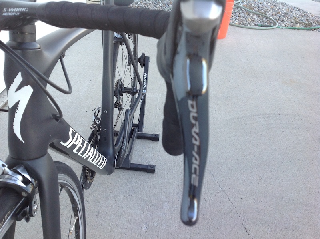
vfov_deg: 40.6
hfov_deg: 52.7
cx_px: 160
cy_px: 120
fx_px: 323
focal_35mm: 35
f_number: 2.4
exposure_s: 1/120
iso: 80
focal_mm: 4.28
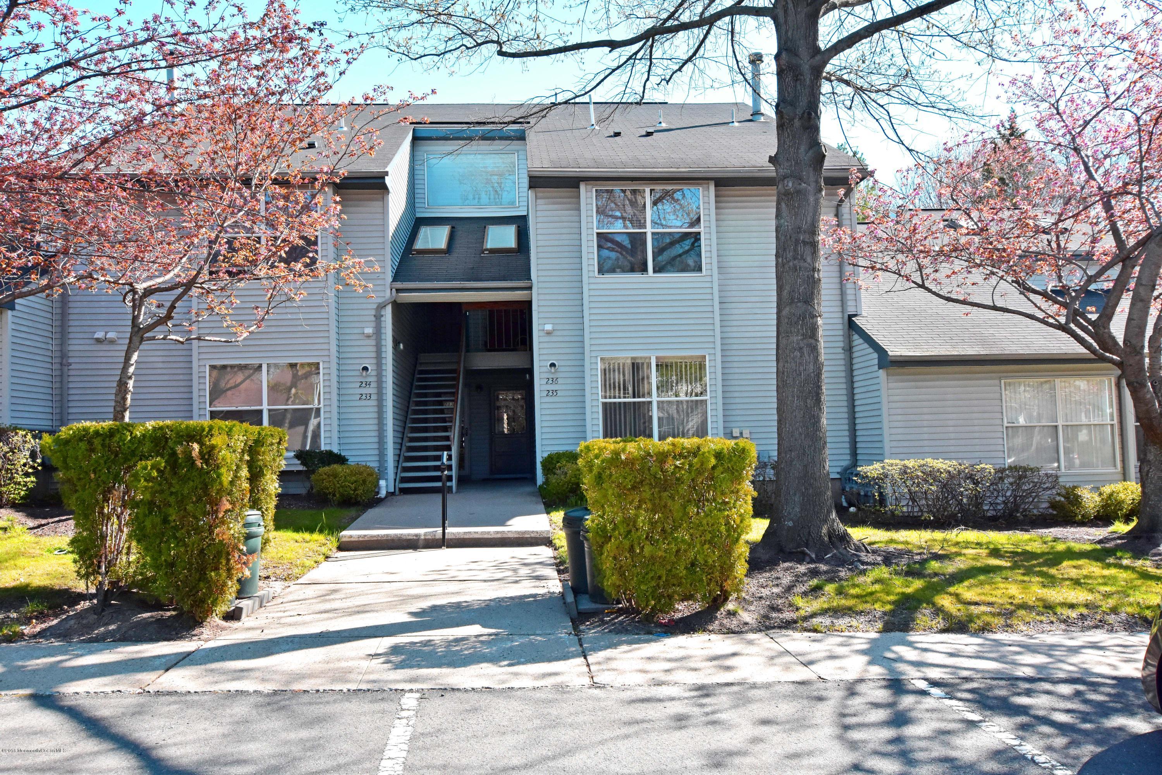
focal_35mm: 30
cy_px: 388
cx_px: 581
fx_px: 968
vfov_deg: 43.6
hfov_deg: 61.9
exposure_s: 1/500
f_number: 11
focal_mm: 20
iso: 1250
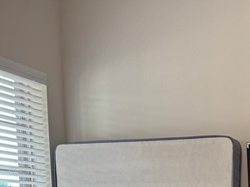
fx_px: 592
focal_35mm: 82
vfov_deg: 15.8
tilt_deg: -10.1
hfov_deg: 23.7
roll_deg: -0.2
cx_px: 173
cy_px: 315
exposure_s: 1/120
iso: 64
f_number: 1.78
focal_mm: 6.76
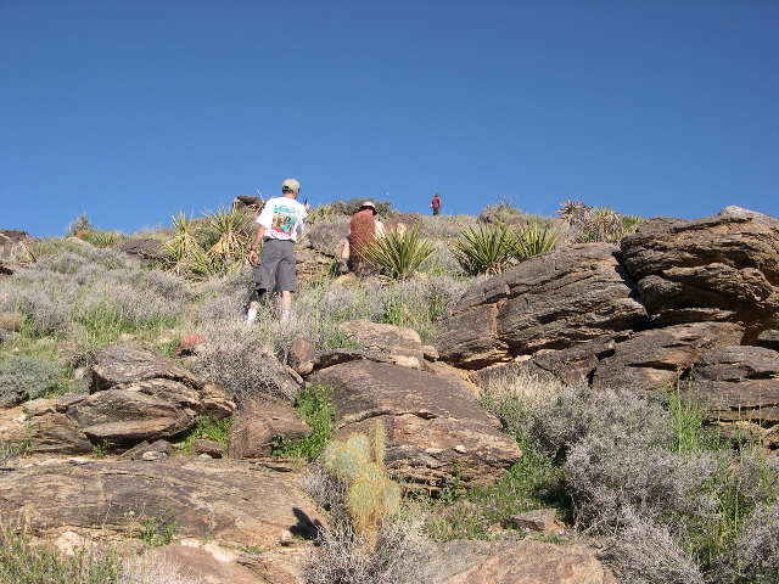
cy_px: 292
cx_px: 390
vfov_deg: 37.7
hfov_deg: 49.0
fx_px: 855
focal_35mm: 38
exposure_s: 1/221
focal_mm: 8
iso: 100
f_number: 7.6
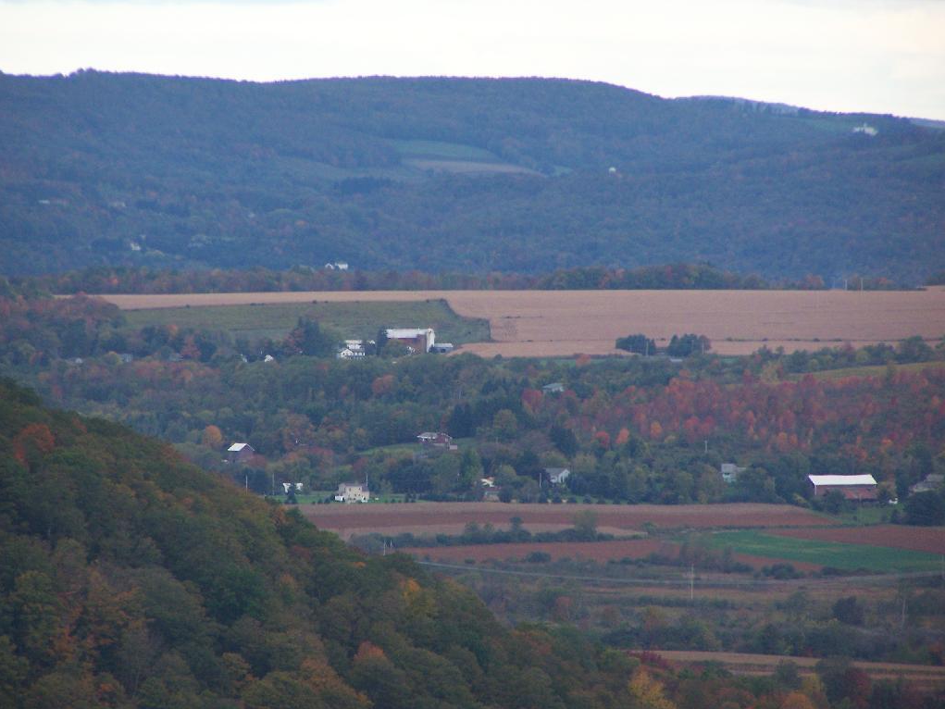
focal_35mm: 381
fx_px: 10402
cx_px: 472
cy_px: 354
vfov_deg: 3.9
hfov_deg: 5.2
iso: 200
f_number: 3.7
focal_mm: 63
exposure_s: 1/500
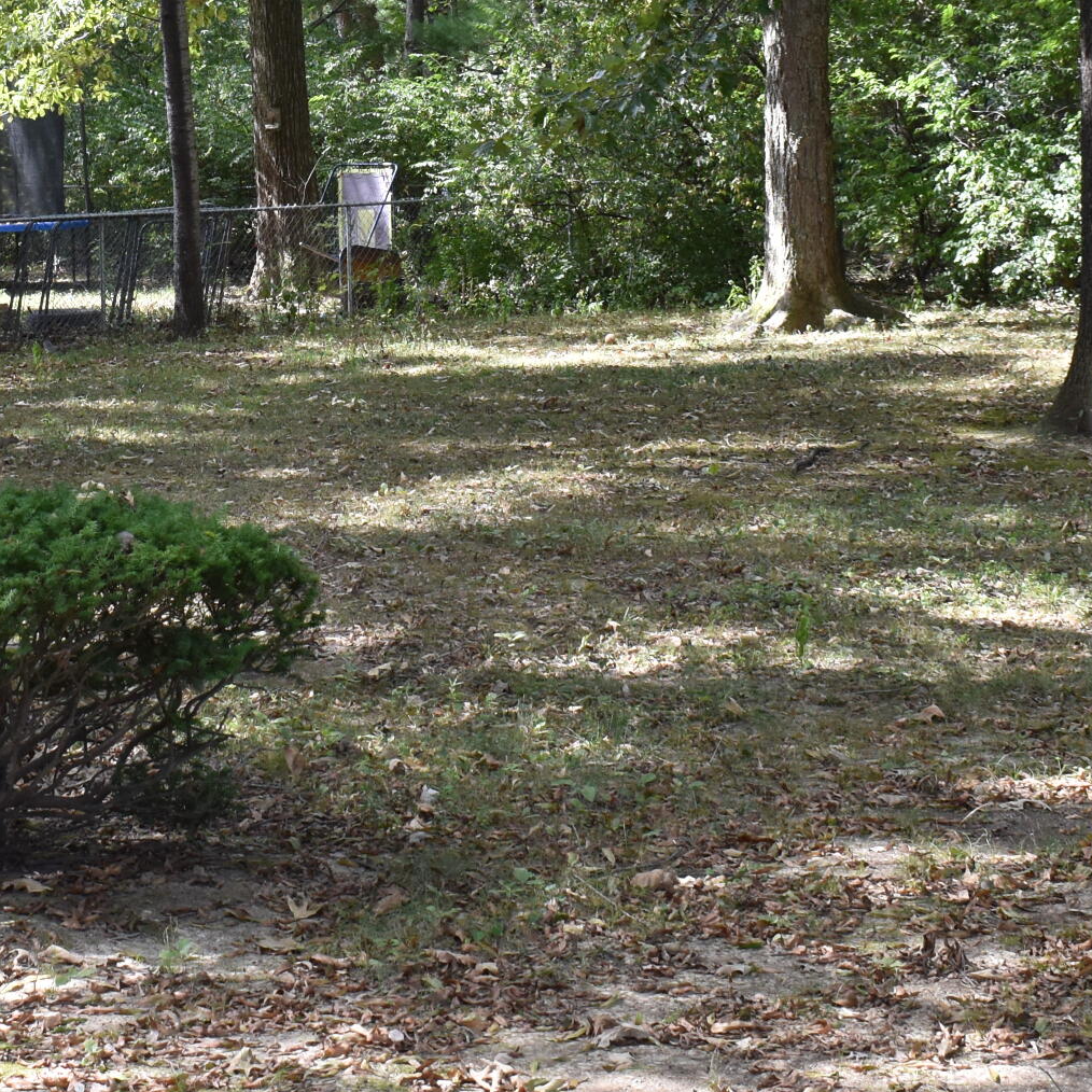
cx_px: 305
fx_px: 3364
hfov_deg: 18.3
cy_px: 181
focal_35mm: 94
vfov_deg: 18.2
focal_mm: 25
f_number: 6.3
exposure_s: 1/160
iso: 400
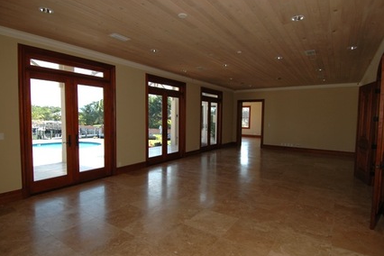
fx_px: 203
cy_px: 127
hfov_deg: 86.9
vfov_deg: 64.6
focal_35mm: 19
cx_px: 199
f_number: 4
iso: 200
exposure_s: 1/160
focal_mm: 12
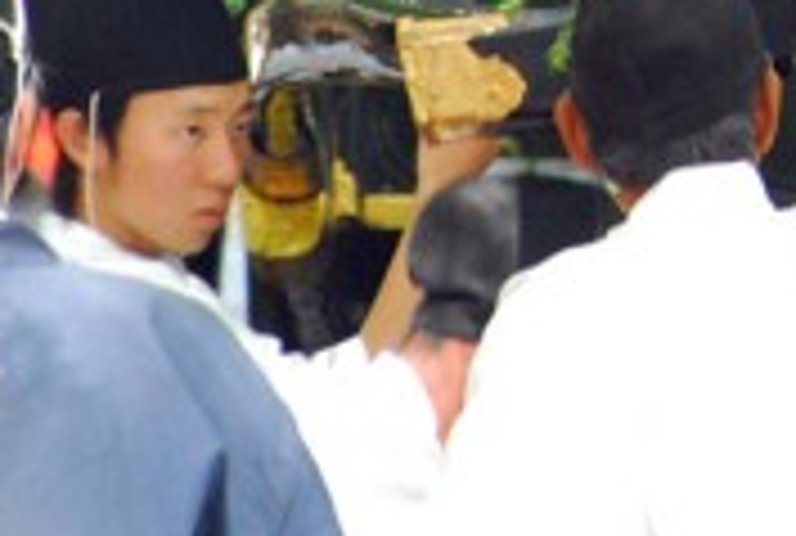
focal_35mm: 1356
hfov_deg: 1.5
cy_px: -586
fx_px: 30059
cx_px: 1295
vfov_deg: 1.0
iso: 640
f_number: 5
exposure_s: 1/90
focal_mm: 200
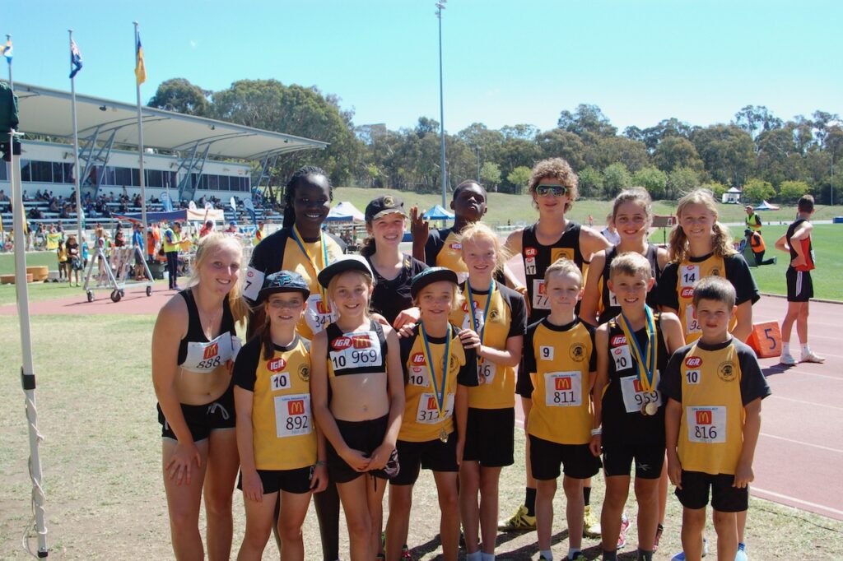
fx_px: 983
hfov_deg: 46.4
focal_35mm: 42
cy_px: 280
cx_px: 422
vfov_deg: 31.9
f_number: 9.5
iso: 400
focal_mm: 28
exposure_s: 1/250
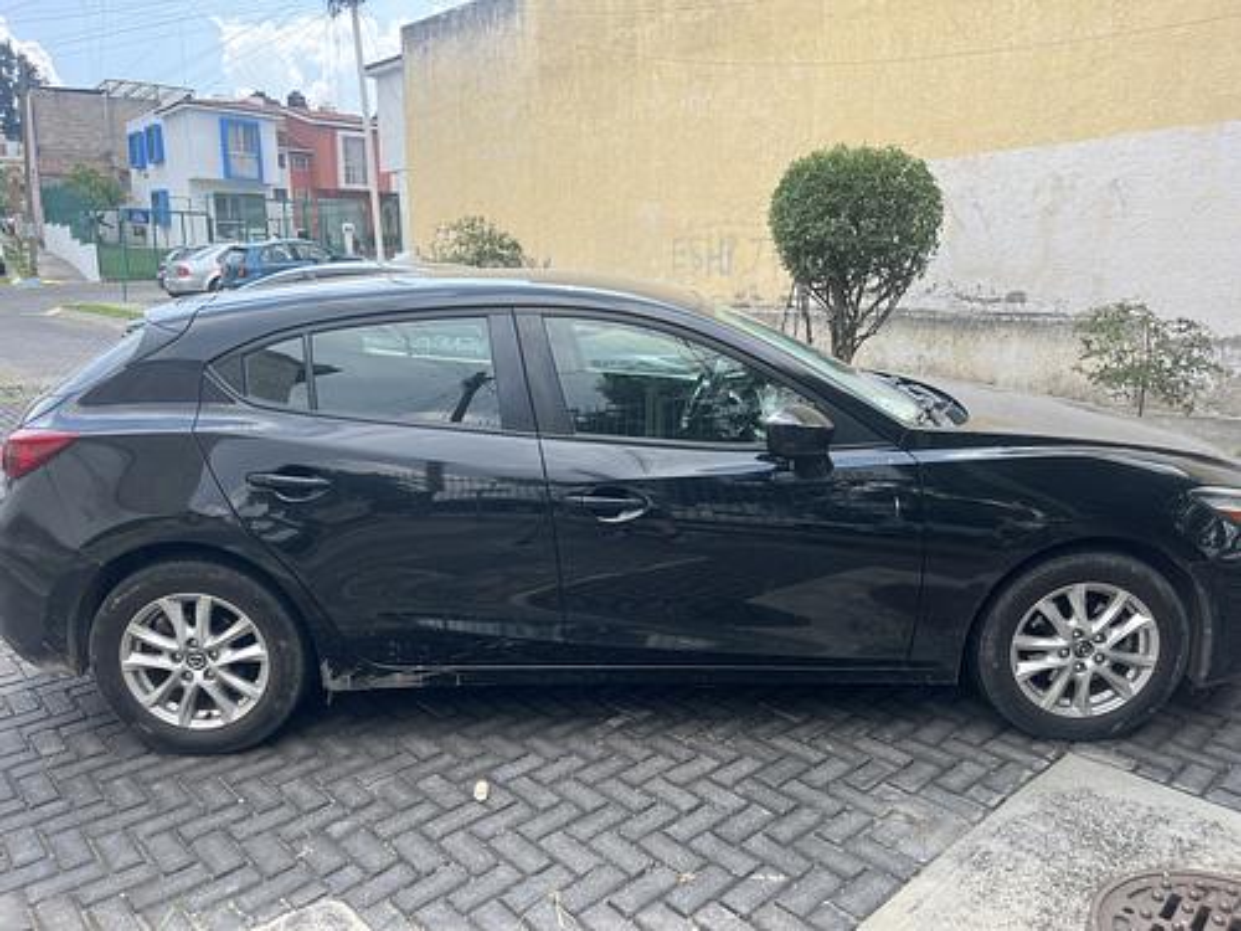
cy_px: 466
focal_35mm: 26
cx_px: 620
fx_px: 932
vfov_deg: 53.1
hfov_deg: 67.3
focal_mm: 5.1
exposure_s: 1/1151
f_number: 1.6
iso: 50
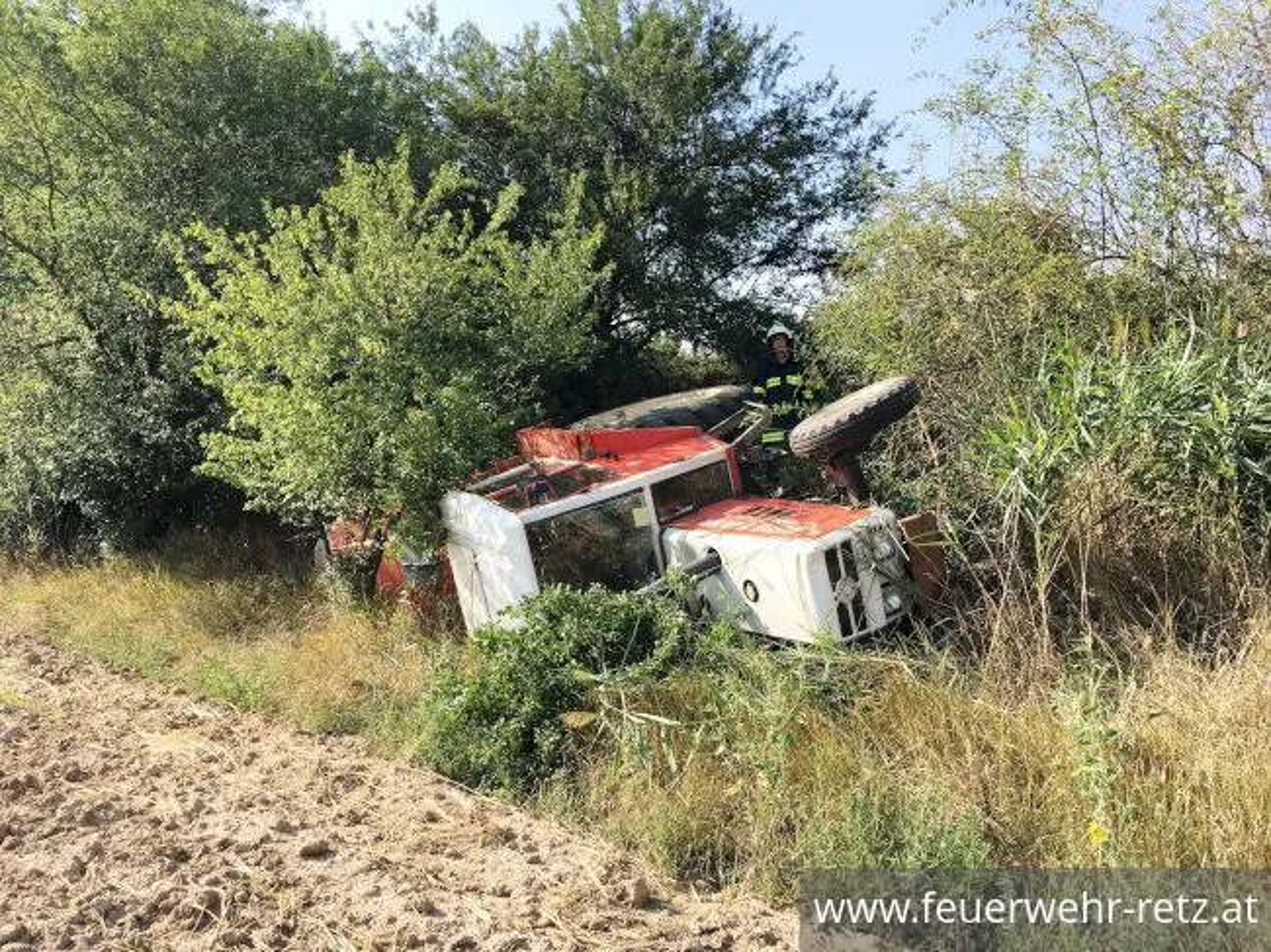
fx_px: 1064
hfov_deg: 61.7
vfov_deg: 48.2
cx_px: 636
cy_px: 476
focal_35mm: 29
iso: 25
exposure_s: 1/686
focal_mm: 4.15
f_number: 2.2
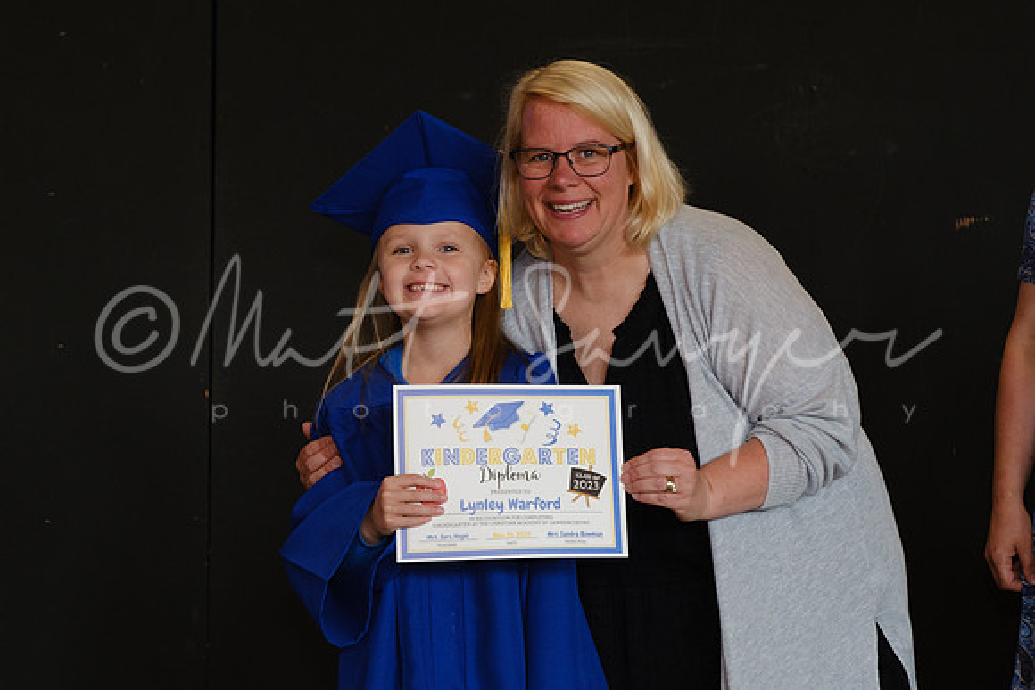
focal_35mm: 89
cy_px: 377
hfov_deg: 22.9
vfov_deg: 15.4
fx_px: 2557
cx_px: 439
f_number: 4
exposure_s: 1/125
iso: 800
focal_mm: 42.7
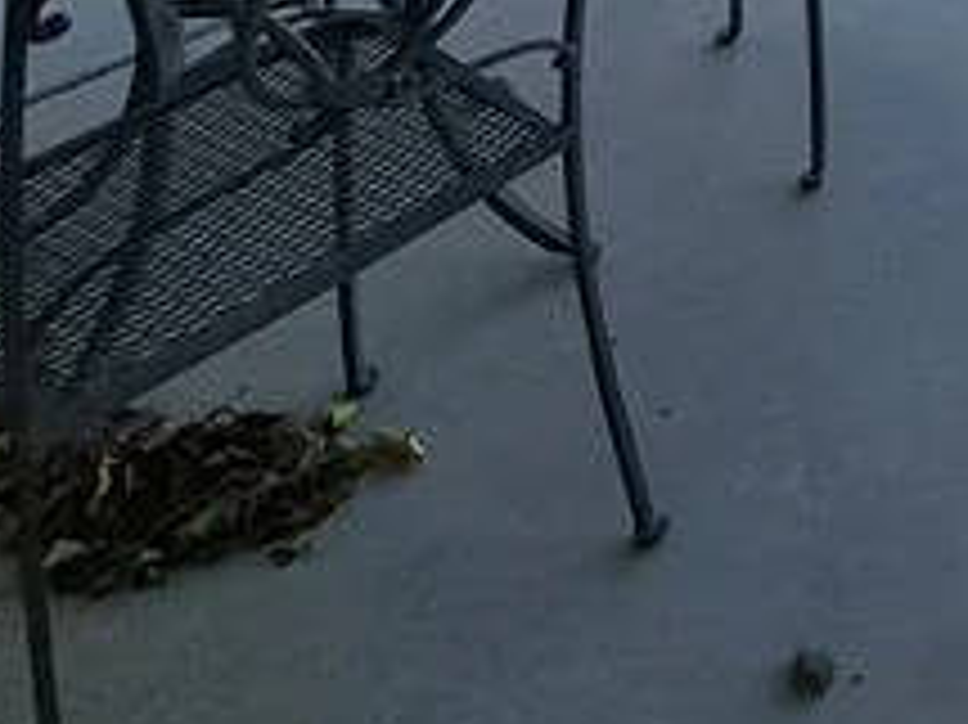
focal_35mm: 62
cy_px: -904
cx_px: 1661
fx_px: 1733
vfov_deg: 15.7
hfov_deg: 22.0
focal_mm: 1.74
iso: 50
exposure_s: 1/1312
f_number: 2.2
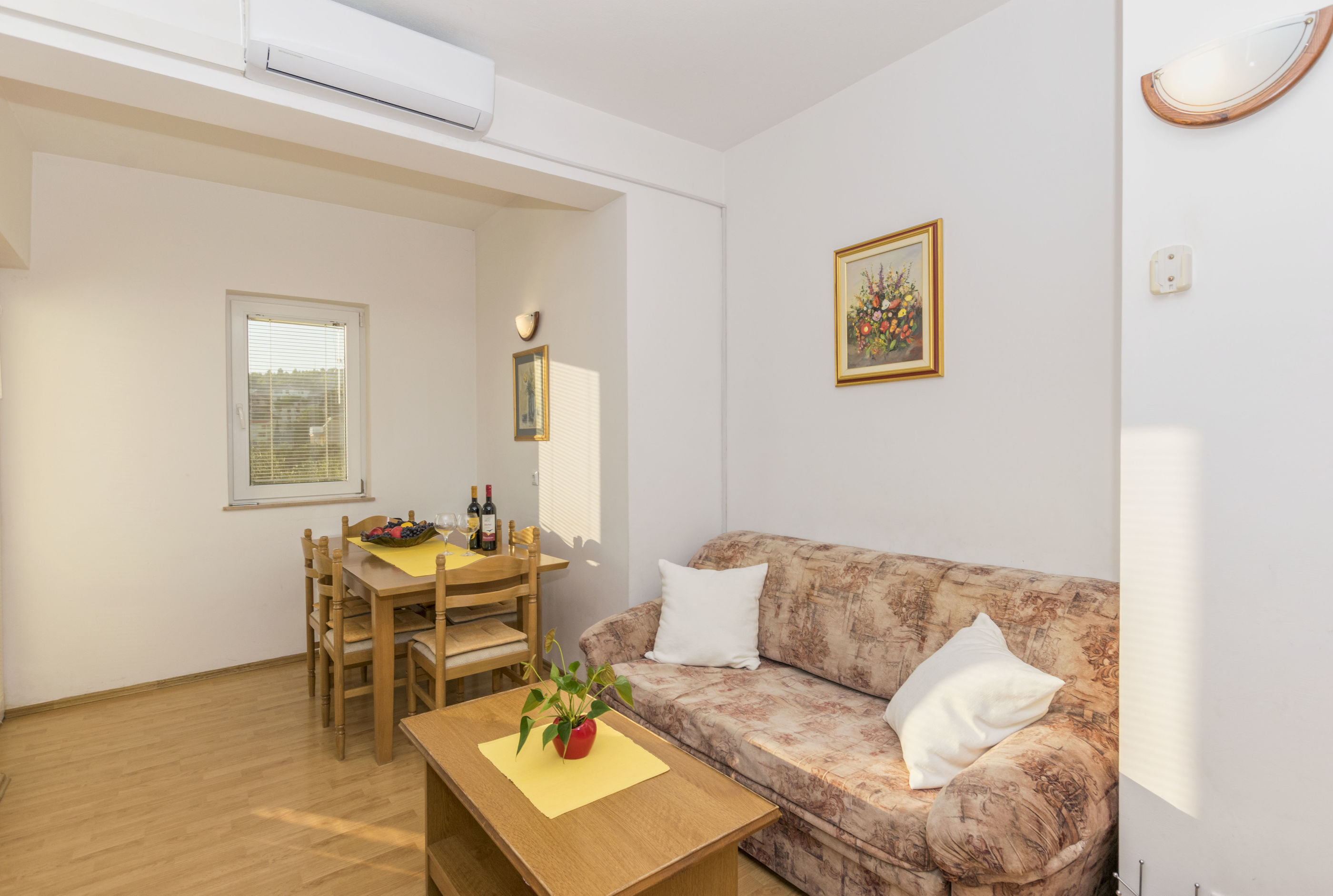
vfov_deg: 70.0
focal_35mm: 17
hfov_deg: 92.3
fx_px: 640
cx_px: 666
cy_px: 448
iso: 100
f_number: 8
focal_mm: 11.5
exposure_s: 1/160
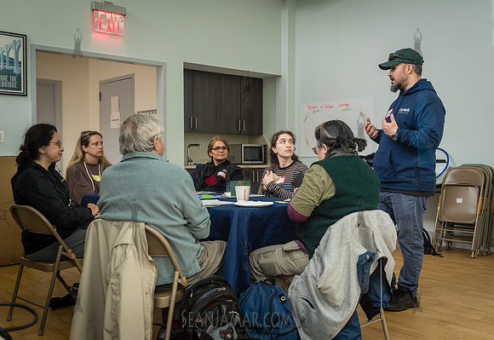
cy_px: 168
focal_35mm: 38
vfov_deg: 35.3
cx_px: 247
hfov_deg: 49.7
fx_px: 533
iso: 1250
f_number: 5
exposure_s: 1/200
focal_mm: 35
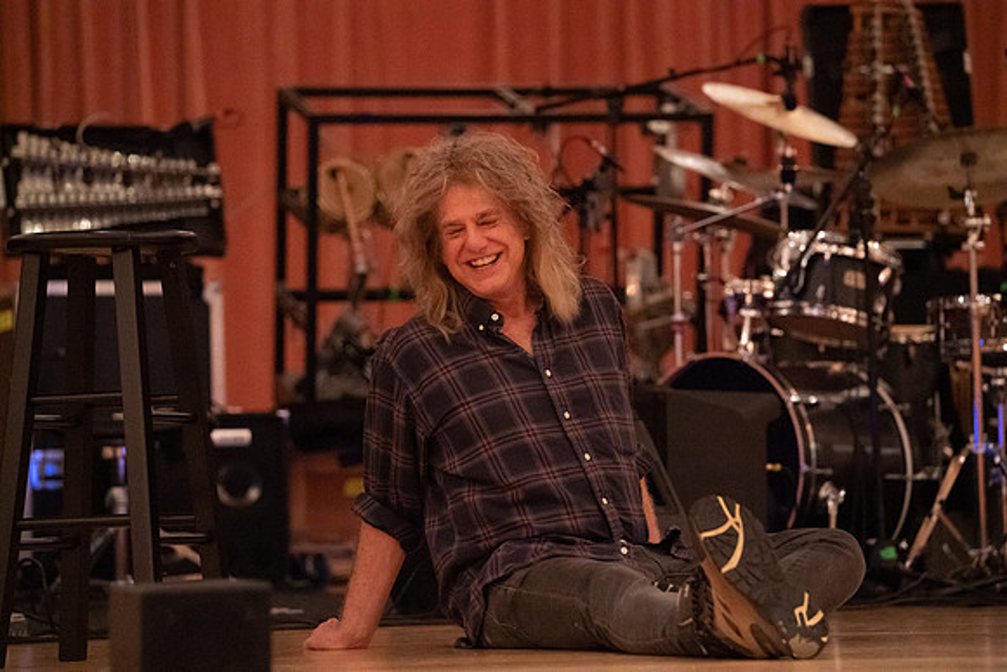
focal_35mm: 165
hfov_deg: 12.4
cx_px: 504
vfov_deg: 8.3
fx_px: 4616
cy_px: 336
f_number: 4.5
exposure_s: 1/160
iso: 20000
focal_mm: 165
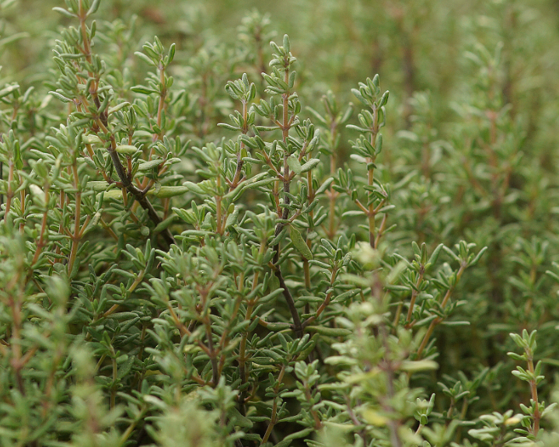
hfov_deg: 8.2
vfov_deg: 6.6
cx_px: 100
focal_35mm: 235
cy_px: 159
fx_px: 3887
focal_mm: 100
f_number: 5
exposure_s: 1/160
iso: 320
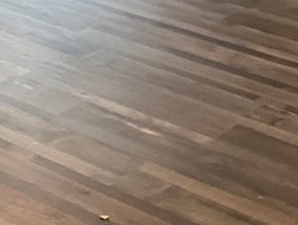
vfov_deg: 11.2
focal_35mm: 122
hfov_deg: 13.8
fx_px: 1052
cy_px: -202
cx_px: -291
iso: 80
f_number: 1.8
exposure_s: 1/60
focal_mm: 3
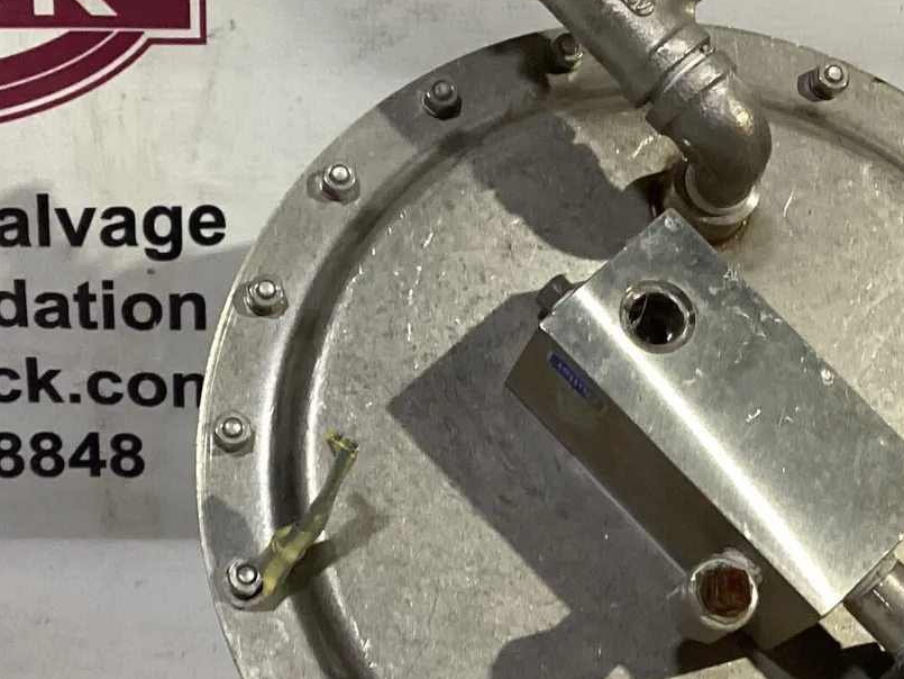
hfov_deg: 25.3
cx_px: 403
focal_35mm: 77
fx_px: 2011
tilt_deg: -26.6
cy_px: 377
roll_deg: -0.2
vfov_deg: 19.1
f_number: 2.4
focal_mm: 3.3
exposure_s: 1/50
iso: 200
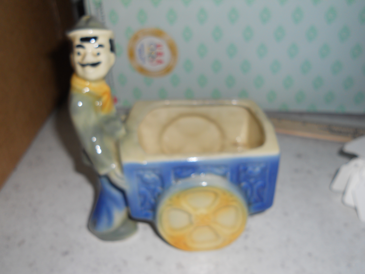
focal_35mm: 32
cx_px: 182
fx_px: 337
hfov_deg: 56.8
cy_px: 137
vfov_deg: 44.2
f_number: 8.8
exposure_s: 1/25
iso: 80
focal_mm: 5.8
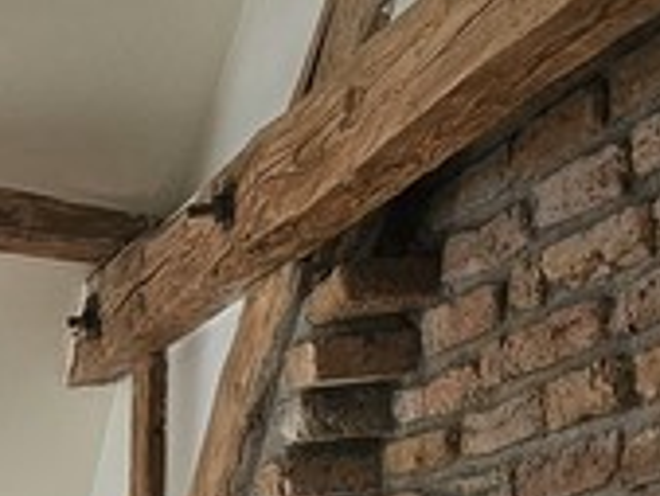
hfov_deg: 13.8
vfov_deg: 10.9
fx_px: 2423
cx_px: -529
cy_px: 922
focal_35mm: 127
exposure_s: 1/100
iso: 250
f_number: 1.7
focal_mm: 6.3
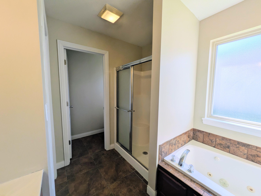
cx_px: 130
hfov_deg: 102.0
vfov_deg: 85.7
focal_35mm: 14
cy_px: 98
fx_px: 106
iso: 44
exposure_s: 1/237
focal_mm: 1.83
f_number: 2.2
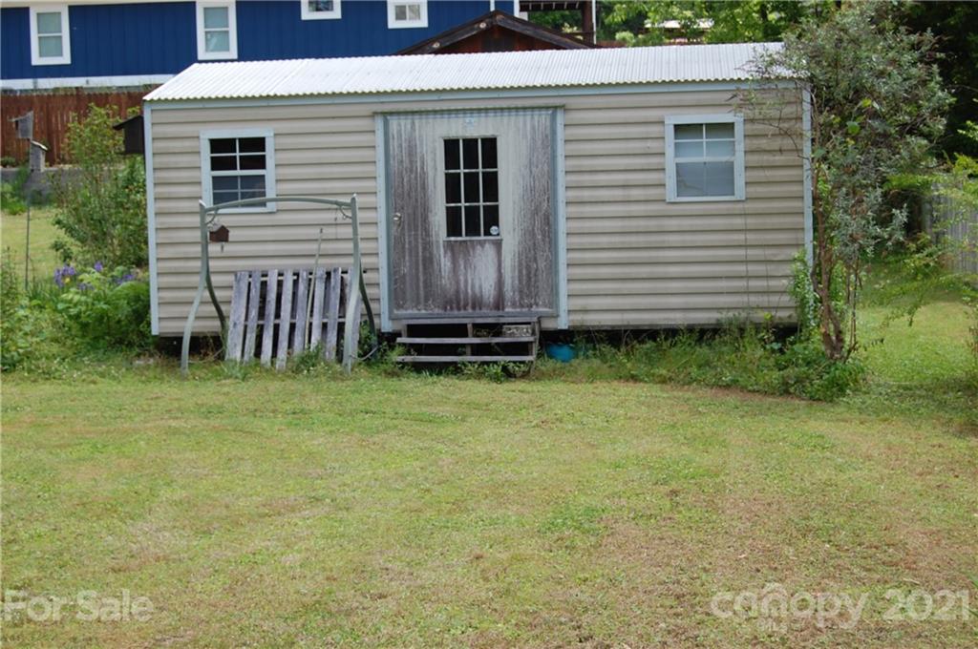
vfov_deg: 23.7
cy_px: 324
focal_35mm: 57
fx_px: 1547
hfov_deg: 35.1
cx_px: 489
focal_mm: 38
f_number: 8
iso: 200
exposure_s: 1/250
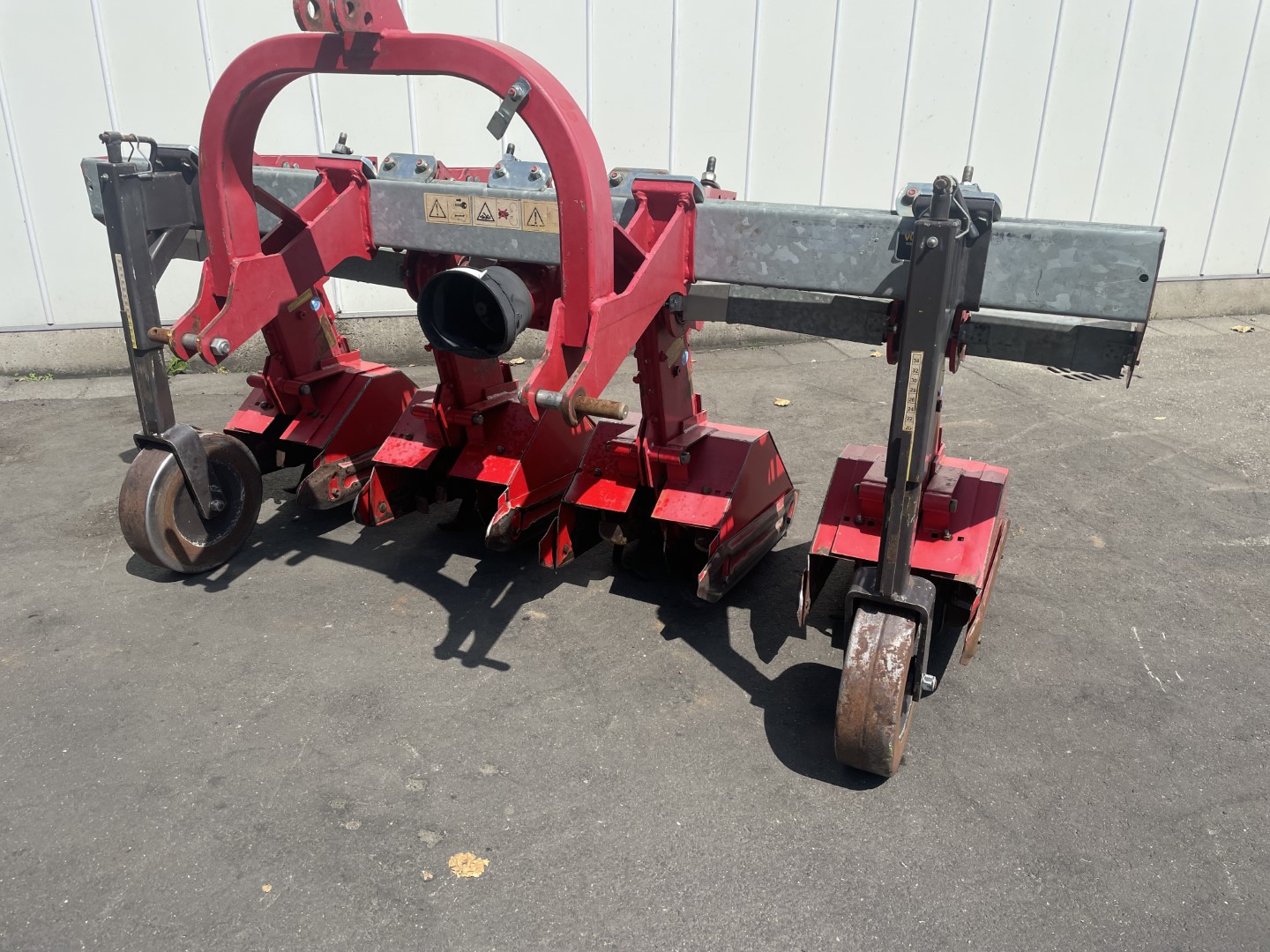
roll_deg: +0.0
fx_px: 954
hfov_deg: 67.3
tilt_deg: -22.4
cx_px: 635
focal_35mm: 26
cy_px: 476
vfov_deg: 53.1
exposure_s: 1/3509
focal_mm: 4.2
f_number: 1.6
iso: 32
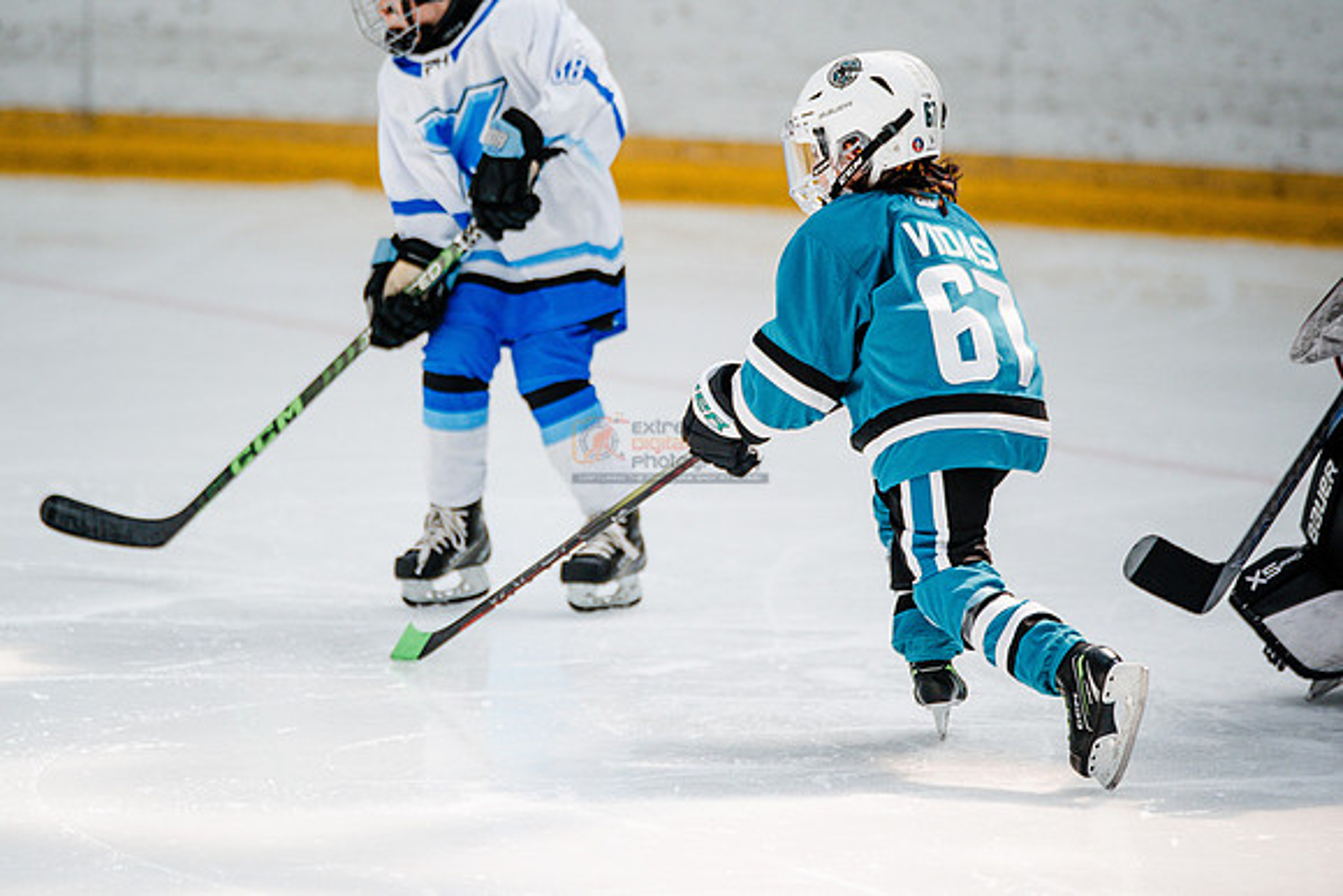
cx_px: 549
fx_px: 10902
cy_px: 409
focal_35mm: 292
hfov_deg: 7.0
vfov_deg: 4.7
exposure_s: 1/3200
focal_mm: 247
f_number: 3.2
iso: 1250
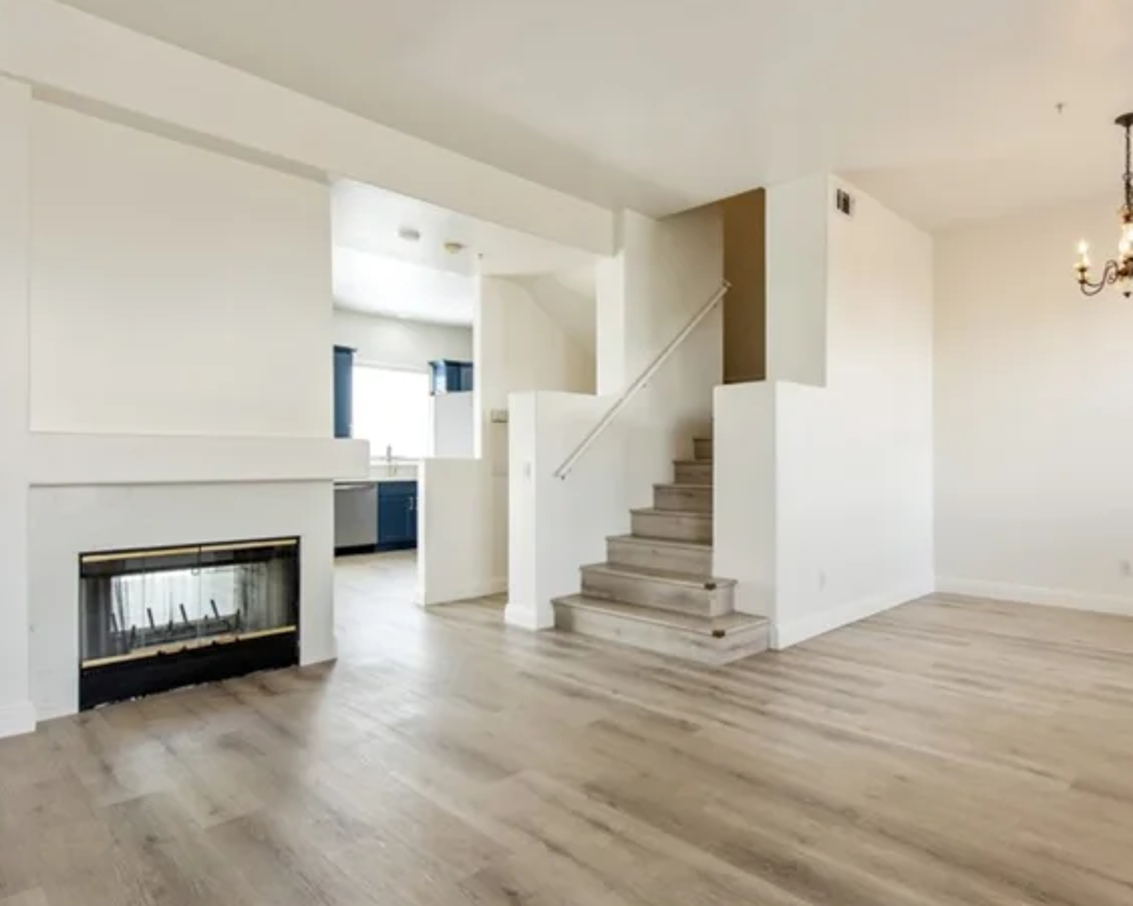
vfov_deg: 65.5
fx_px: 704
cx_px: 660
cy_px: 463
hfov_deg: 77.1
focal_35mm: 21
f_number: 5.6
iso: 560
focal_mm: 15
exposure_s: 1/125
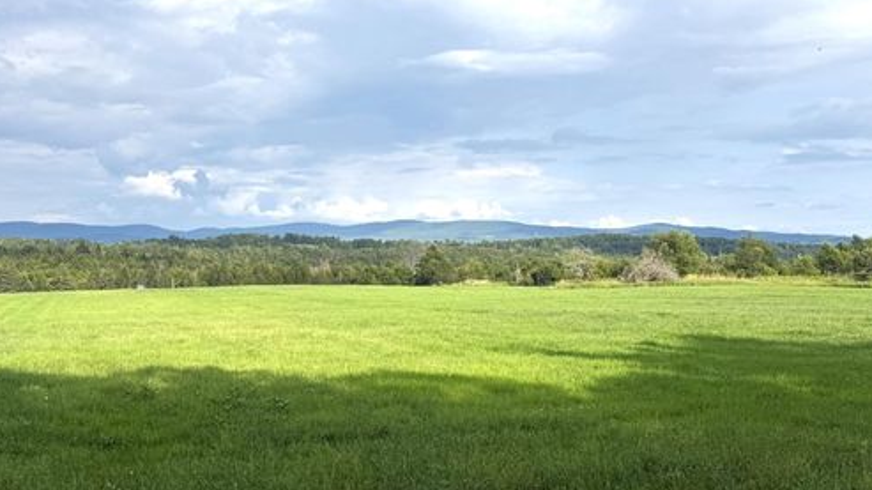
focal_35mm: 42
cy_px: 203
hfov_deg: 48.4
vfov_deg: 28.3
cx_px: 433
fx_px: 971
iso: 80
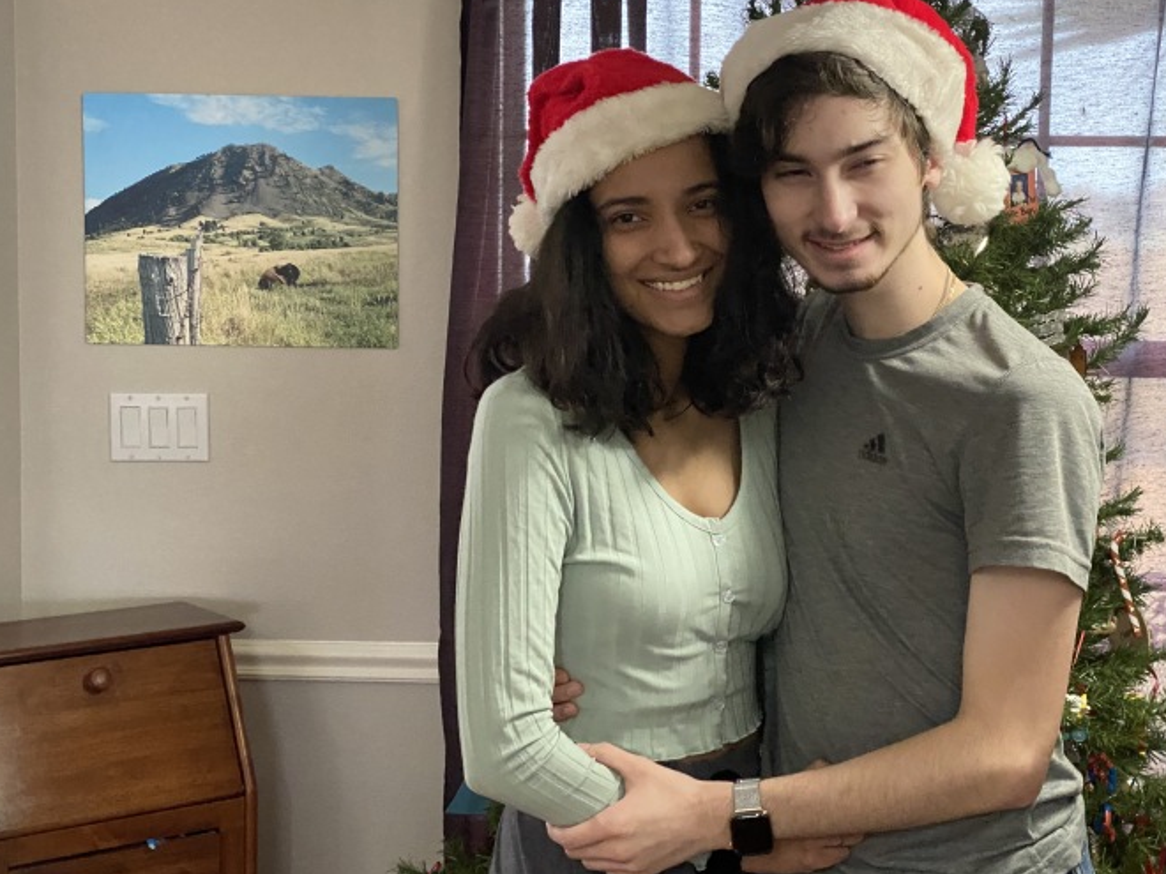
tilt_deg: -5.1
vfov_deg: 23.3
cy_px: 394
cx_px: 654
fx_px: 2122
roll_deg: -0.4
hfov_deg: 30.7
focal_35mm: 63
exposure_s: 1/30
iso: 640
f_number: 2
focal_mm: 6
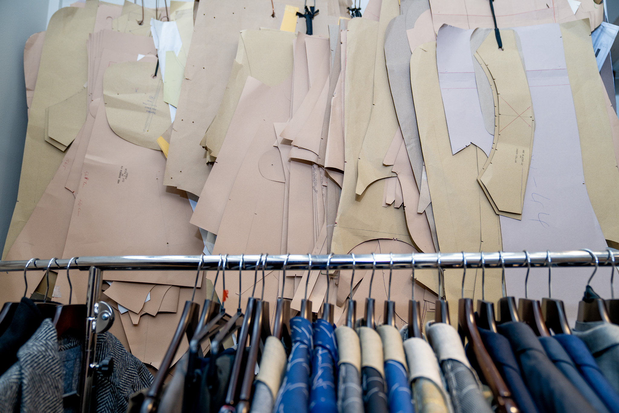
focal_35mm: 31
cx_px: 310
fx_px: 533
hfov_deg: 60.3
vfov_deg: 42.3
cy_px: 206
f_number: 2.8
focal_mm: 31
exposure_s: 1/160
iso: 125
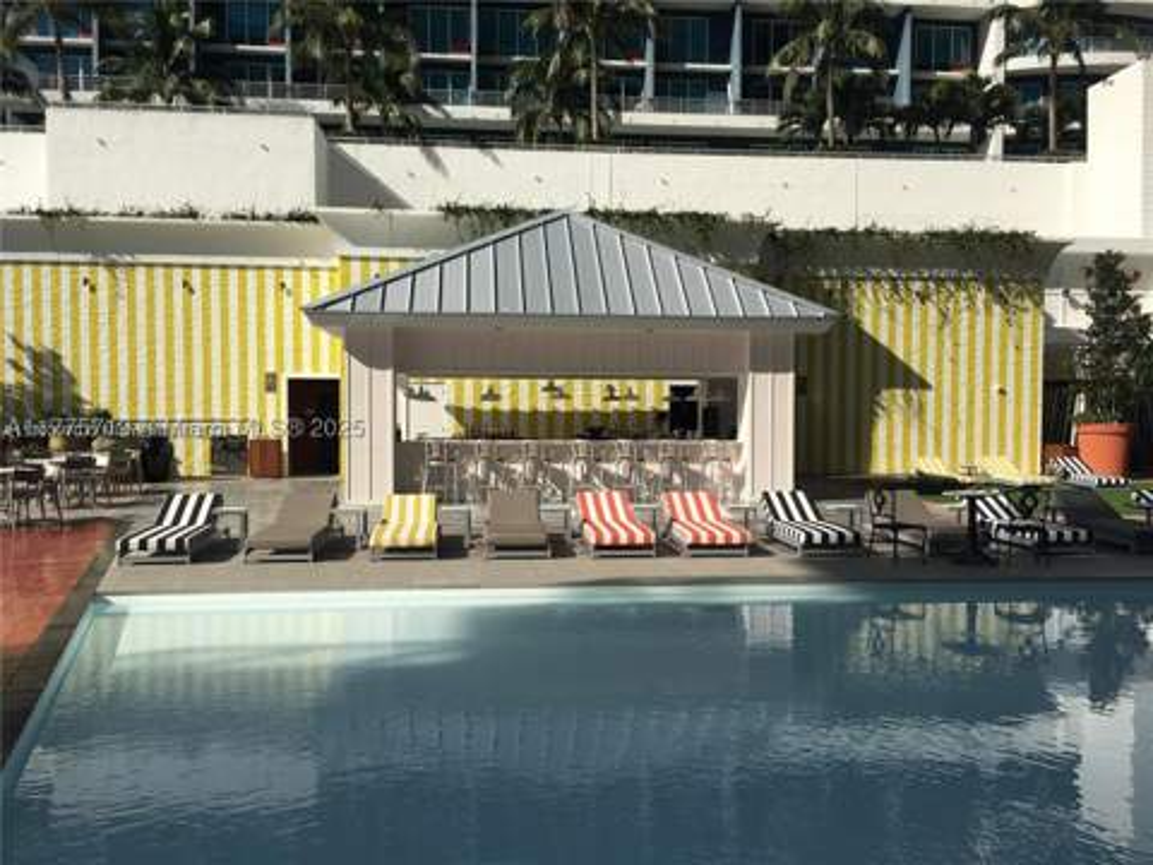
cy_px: 432
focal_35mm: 29
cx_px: 576
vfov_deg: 48.2
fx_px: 966
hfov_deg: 61.7
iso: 25
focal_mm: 4.15
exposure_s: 1/2959
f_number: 2.2
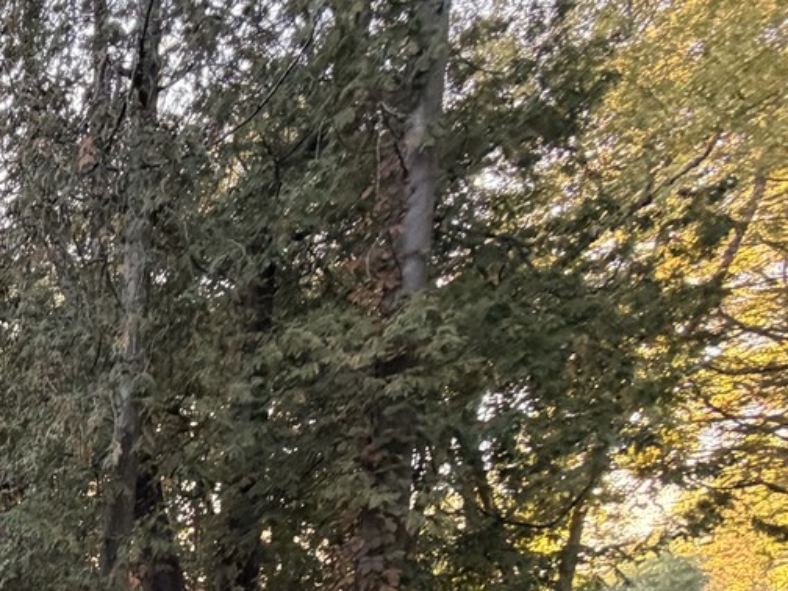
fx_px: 911
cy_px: 696
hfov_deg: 31.3
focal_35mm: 40
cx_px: -319
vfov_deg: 30.8
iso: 250
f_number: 2.2
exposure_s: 1/121
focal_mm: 2.22
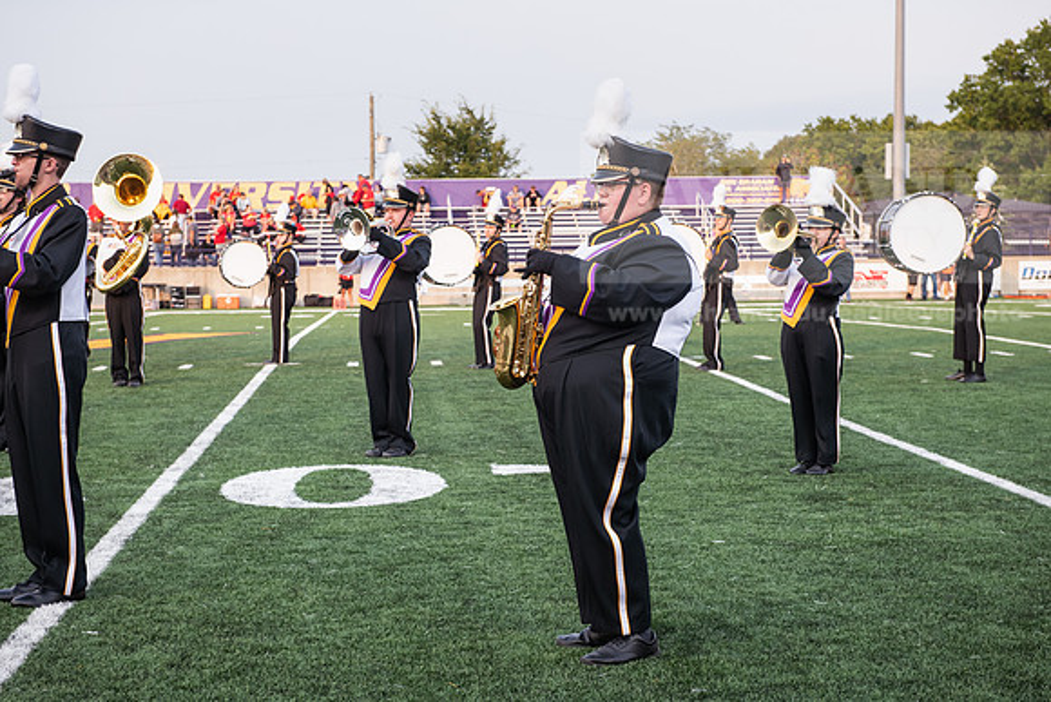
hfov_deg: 30.5
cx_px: 526
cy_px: 351
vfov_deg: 20.6
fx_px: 1927
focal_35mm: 66
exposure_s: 1/200
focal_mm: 66
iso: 500
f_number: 6.3
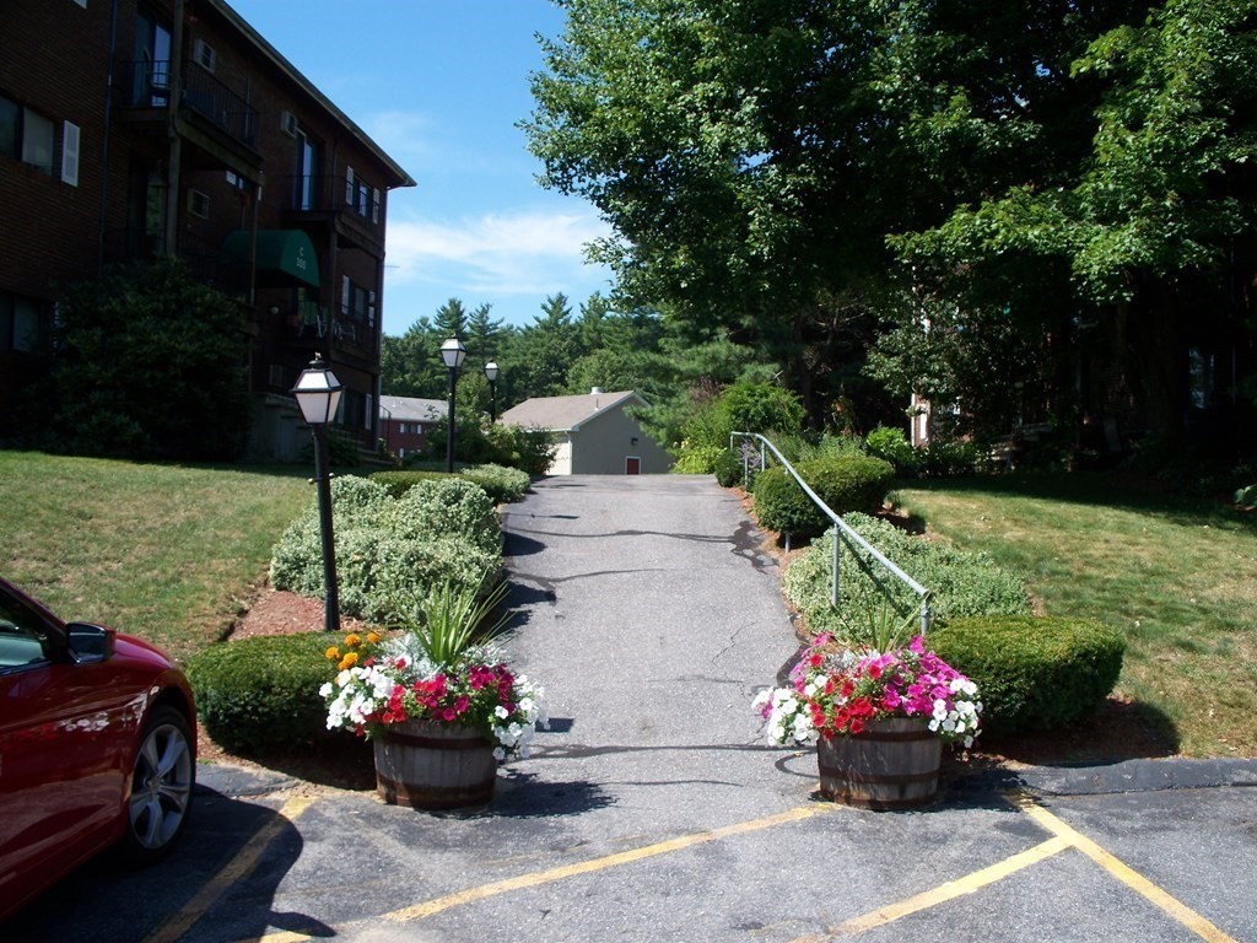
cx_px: 628
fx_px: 1307
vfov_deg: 39.7
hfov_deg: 51.4
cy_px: 472
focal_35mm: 36
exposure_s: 1/640
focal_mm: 7.54
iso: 64
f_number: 2.8
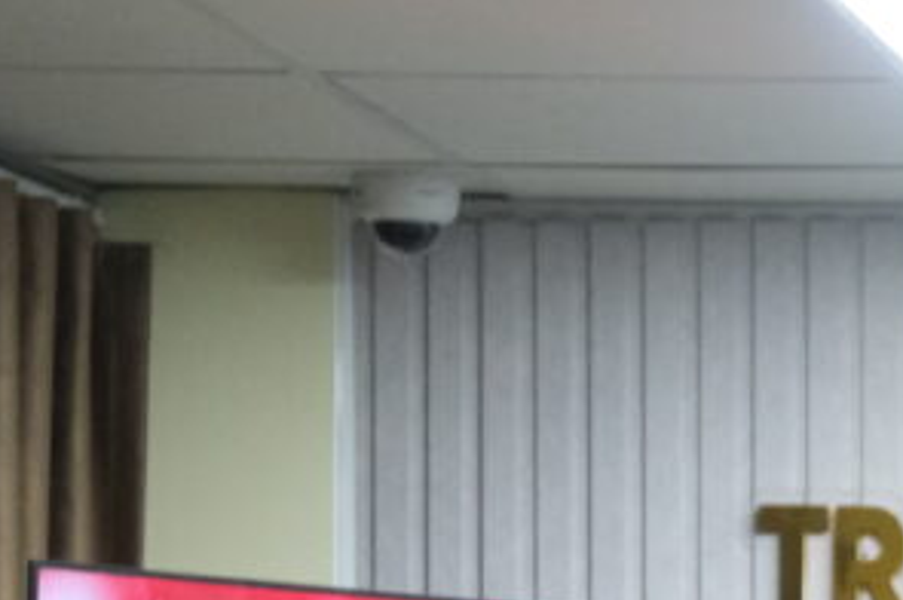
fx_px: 5713
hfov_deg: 8.6
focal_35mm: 228
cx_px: 1751
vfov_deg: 5.9
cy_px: 1197
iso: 2500
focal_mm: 37.4
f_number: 3.6
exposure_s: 1/80
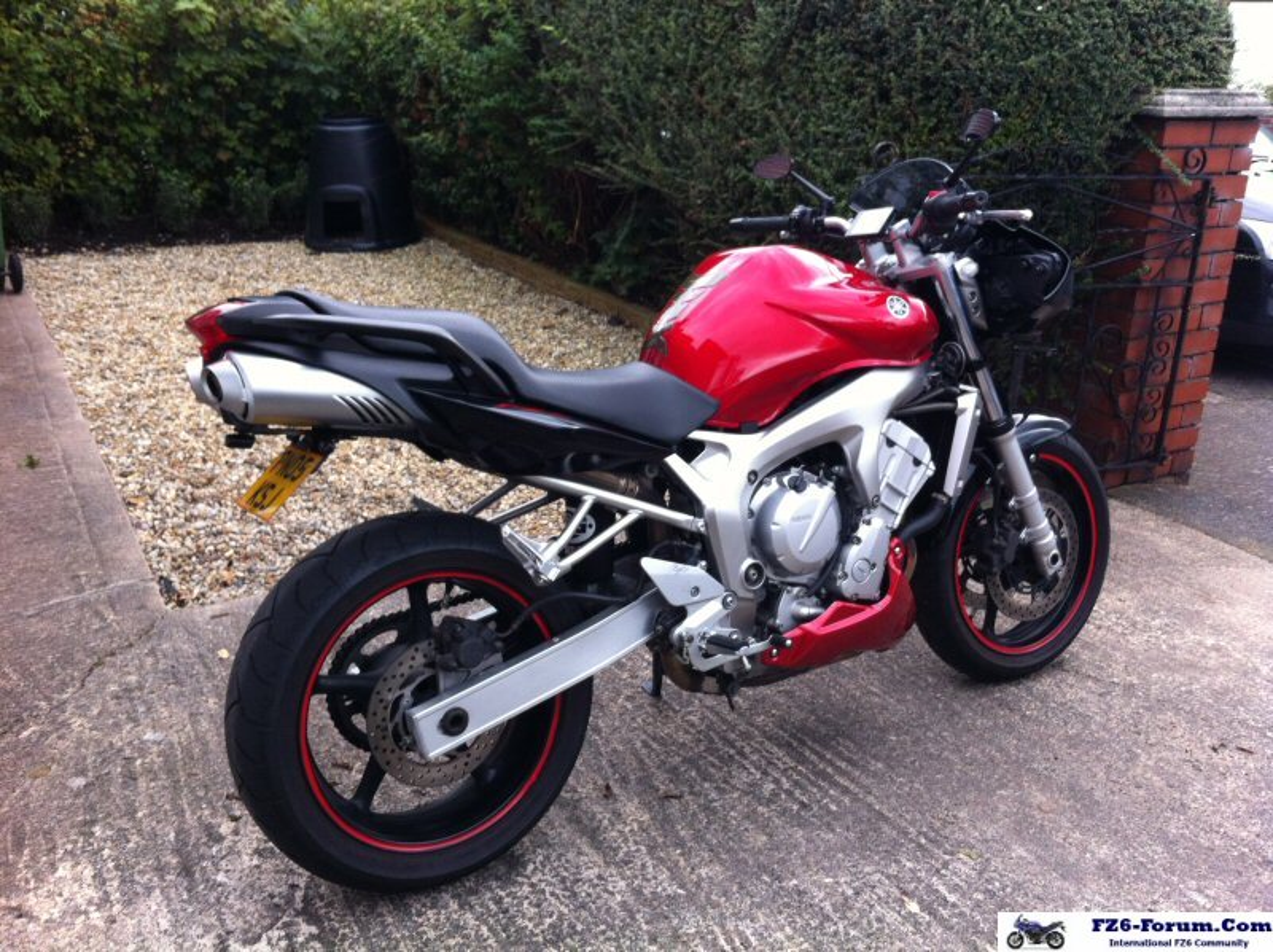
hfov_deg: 52.7
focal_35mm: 35
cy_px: 476
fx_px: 1286
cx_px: 636
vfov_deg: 40.6
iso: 100
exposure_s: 1/120
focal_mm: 3.85
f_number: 2.8
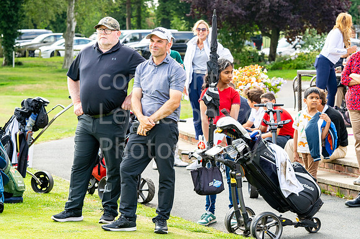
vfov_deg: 10.8
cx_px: 180
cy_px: 120
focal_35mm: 127
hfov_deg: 16.1
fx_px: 1269
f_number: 5.6
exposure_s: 1/250
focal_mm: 85
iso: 200
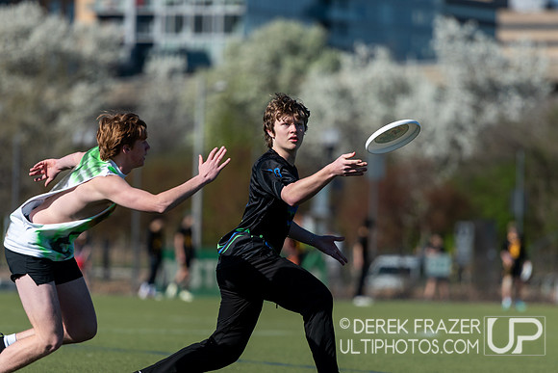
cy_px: 204
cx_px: 283
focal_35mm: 303
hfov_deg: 6.8
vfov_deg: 4.5
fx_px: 4697
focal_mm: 200
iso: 140
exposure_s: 1/2500
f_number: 2.8
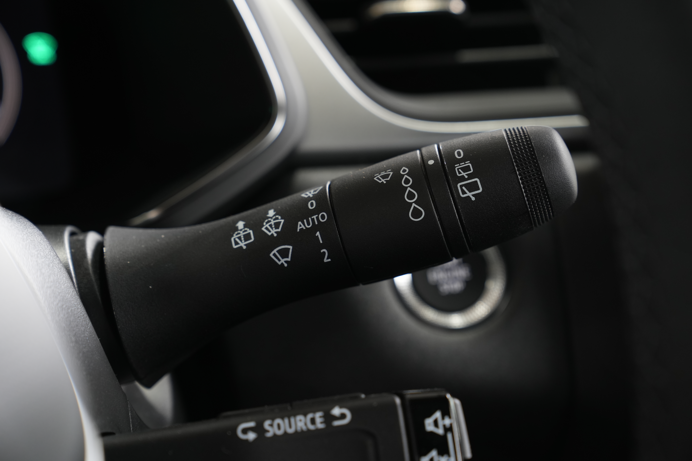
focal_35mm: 70
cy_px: 230
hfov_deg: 28.8
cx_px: 346
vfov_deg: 19.5
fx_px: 1345
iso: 1000
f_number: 5.6
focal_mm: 70
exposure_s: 1/20
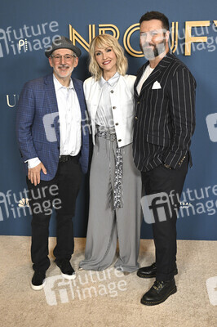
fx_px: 398
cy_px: 164
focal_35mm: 44
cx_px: 108
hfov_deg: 30.5
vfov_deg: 44.5
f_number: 5.6
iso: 2000
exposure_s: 1/320
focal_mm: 44
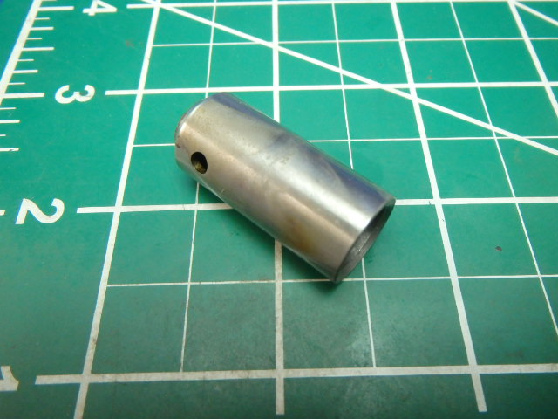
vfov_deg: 49.7
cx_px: 279
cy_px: 210
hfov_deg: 63.4
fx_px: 451
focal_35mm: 28
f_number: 3.9
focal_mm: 5
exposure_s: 1/40
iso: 800
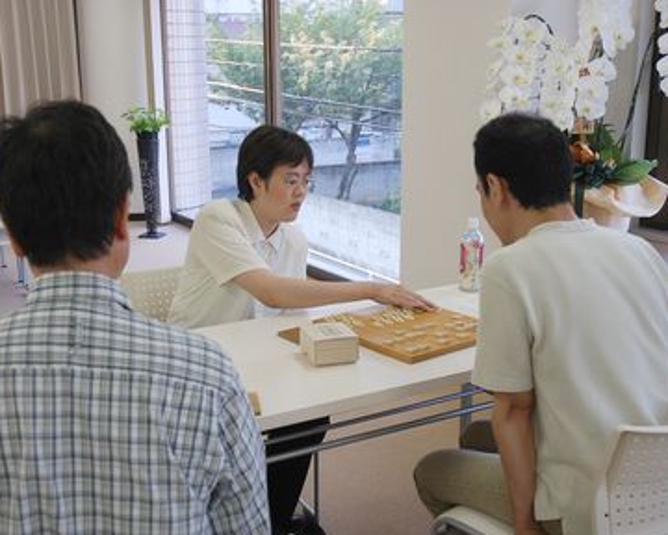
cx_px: 280
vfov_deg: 31.7
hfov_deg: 39.0
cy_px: 274
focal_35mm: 48
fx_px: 941
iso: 200
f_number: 4
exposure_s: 1/60
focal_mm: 27
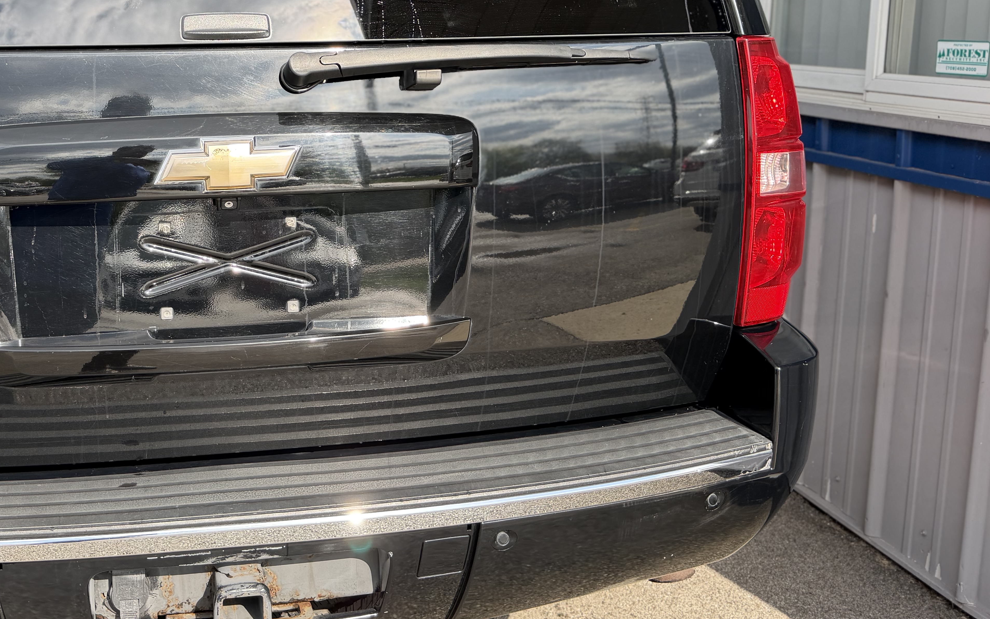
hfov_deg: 50.1
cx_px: 288
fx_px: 1025
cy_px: 156
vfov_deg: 32.9
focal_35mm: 38
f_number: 1.78
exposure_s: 1/1230
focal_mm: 6.76
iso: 100
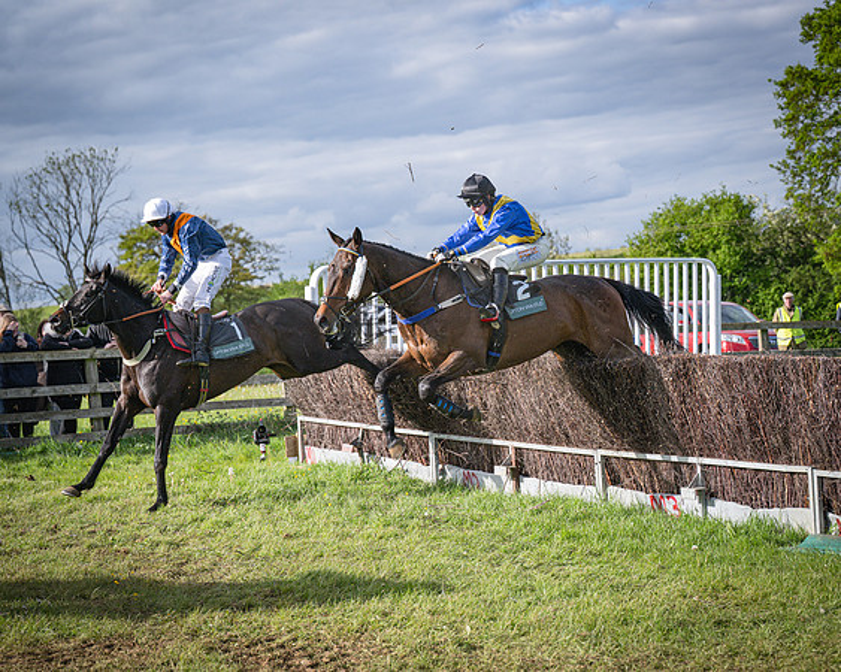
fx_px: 1961
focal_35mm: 79
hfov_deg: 24.2
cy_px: 336
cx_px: 420
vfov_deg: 19.4
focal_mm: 70
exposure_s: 1/3200
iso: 400
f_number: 4
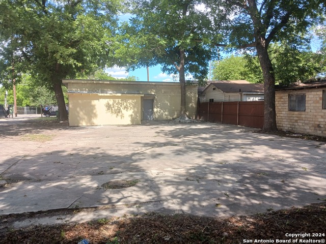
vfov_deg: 51.4
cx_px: 163
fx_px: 254
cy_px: 122
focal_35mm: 27
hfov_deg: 65.3
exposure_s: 1/131
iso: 20
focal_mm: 4
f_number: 1.8
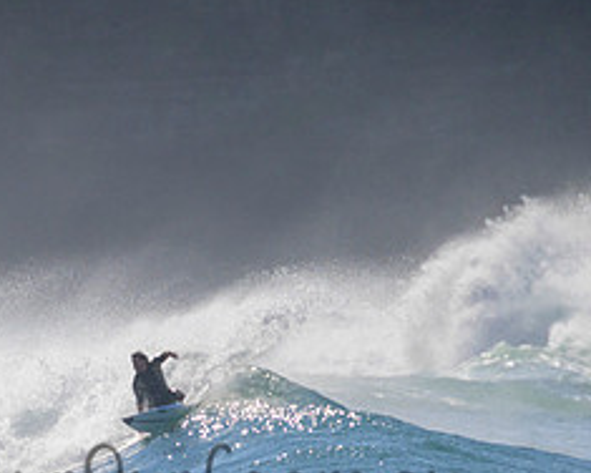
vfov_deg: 0.8
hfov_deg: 1.0
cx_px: 194
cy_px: 462
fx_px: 32464
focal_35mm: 1856
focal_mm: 800
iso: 500
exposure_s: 1/2000
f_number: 11
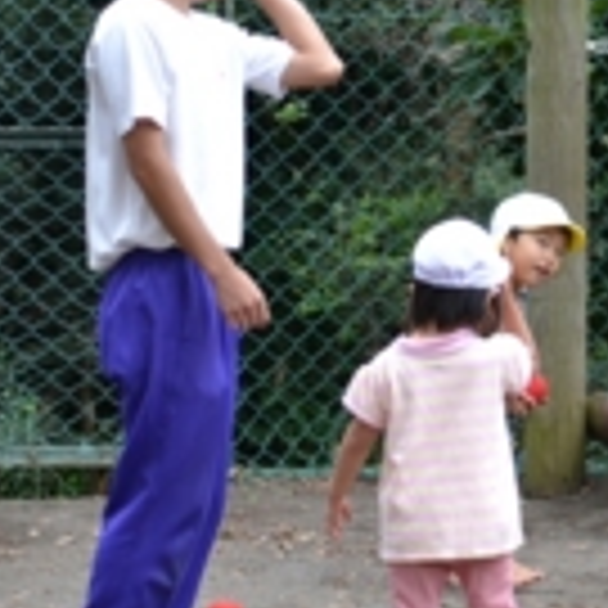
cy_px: 241
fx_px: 9161
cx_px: 540
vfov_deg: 3.8
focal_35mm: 461
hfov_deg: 3.8
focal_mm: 122
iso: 1000
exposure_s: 1/500
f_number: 4.8
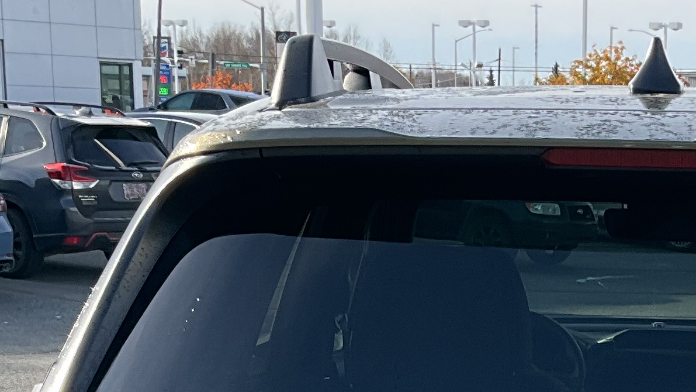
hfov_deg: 19.5
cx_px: 653
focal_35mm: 107
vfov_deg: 10.8
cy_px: 654
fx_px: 1975
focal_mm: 3
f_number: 1.8
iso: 25
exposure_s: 1/540
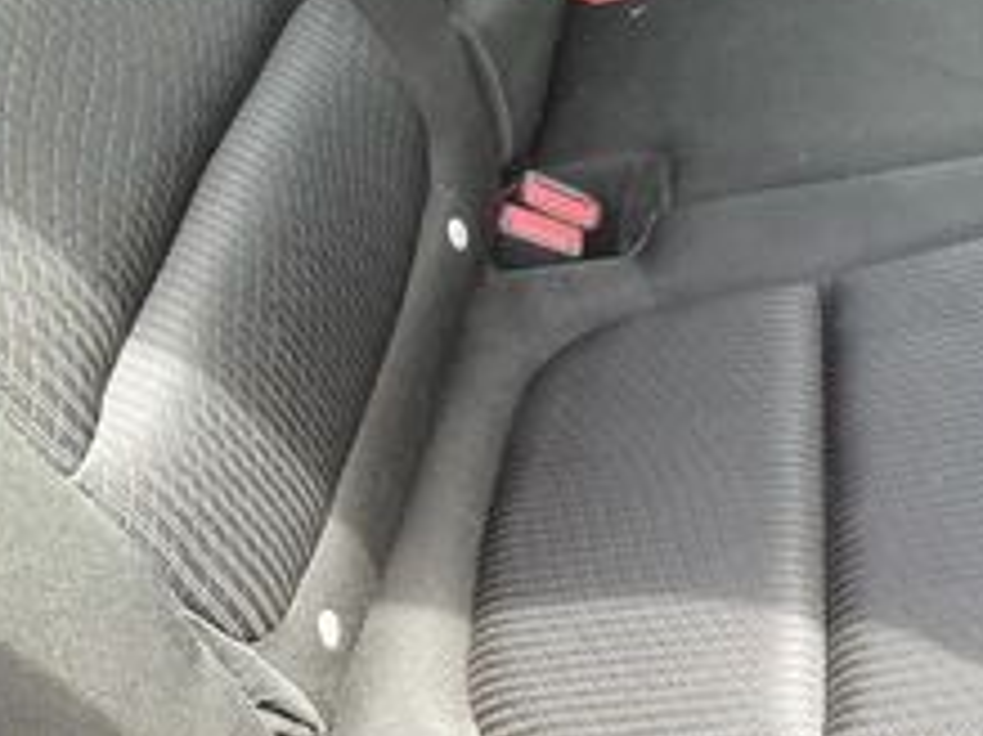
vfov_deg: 26.9
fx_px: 1504
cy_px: 606
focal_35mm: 53
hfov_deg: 34.7
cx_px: 835
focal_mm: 3
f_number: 1.8
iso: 64
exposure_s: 1/122
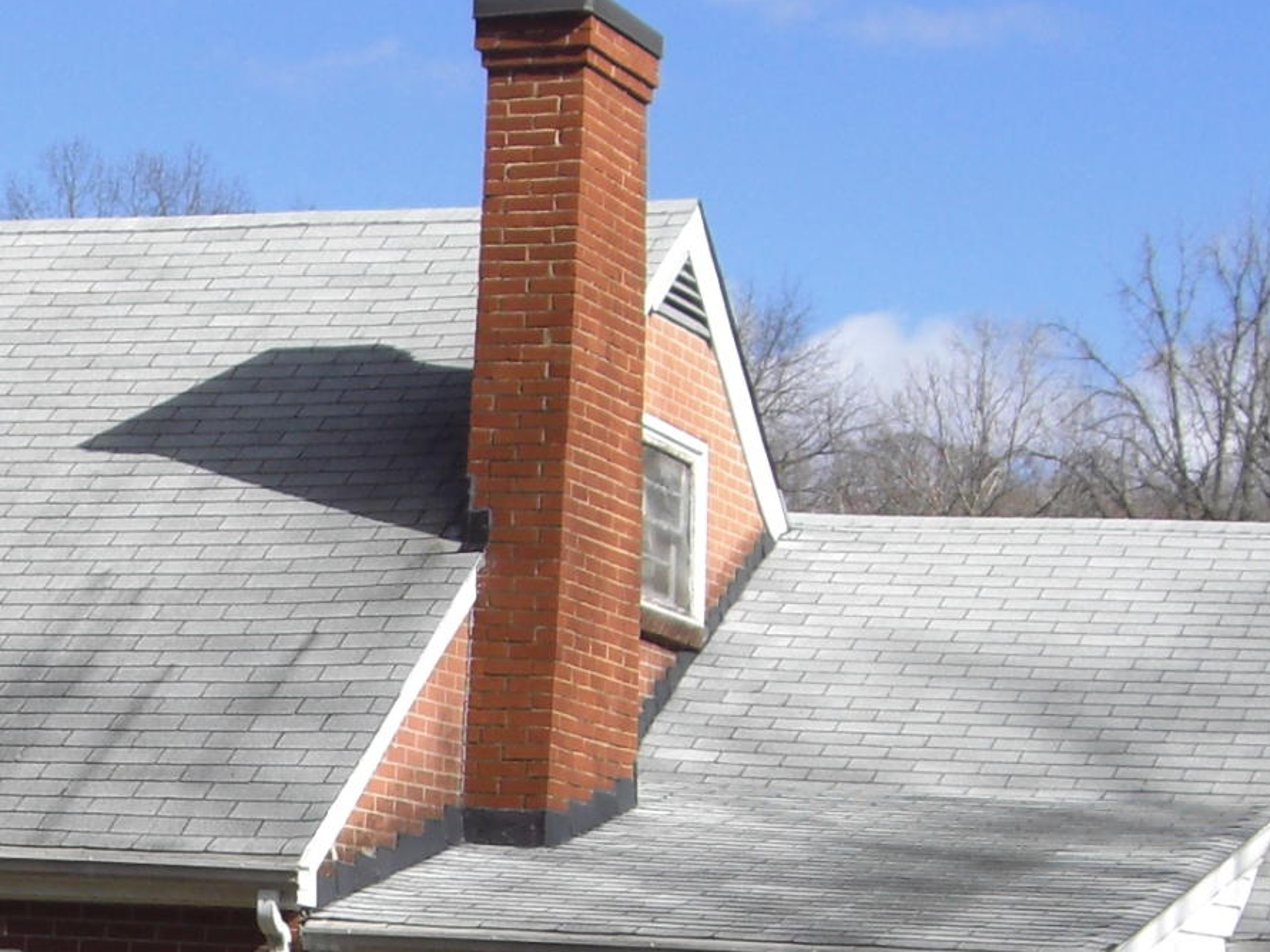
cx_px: 6
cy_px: 1120
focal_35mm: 128
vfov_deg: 11.4
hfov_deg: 15.1
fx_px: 4695
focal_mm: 6.2
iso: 64
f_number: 8
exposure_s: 1/160
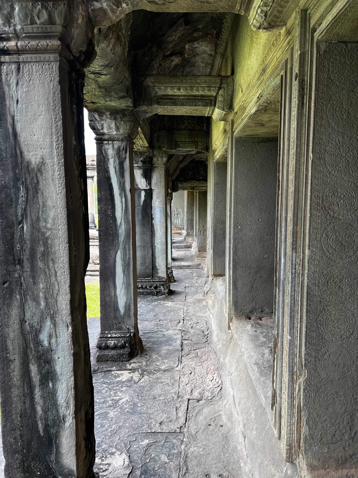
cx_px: 179
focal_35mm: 26
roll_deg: -0.8
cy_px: 239
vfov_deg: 67.3
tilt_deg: -5.0
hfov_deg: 53.1
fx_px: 359
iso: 50
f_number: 1.5
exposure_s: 1/314
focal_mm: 5.7
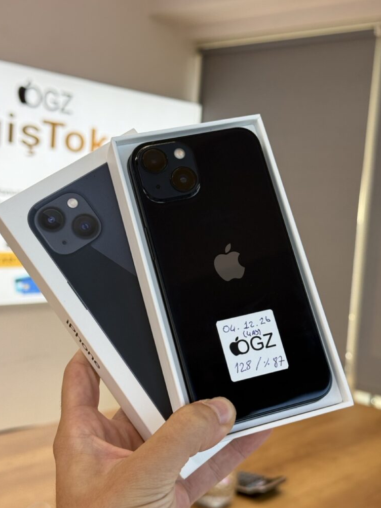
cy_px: 251
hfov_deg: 29.7
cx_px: 189
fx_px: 719
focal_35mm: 49
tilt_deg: -4.0
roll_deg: -4.3
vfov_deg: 38.9
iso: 100
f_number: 1.78
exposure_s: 1/192
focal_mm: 6.76
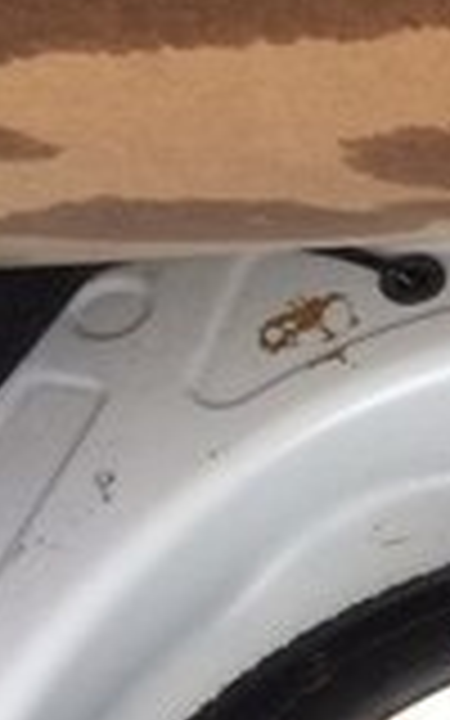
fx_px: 1864
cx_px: 814
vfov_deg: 20.0
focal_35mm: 95
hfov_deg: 12.5
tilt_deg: -61.4
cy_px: 945
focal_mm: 4.15
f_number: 2.2
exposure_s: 1/33
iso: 160
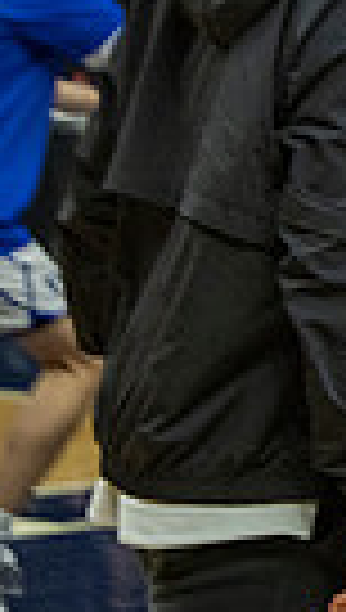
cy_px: -128
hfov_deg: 3.8
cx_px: 1065
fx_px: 5064
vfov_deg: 6.9
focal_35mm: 312
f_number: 2.8
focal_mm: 70
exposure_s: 1/800
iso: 2500
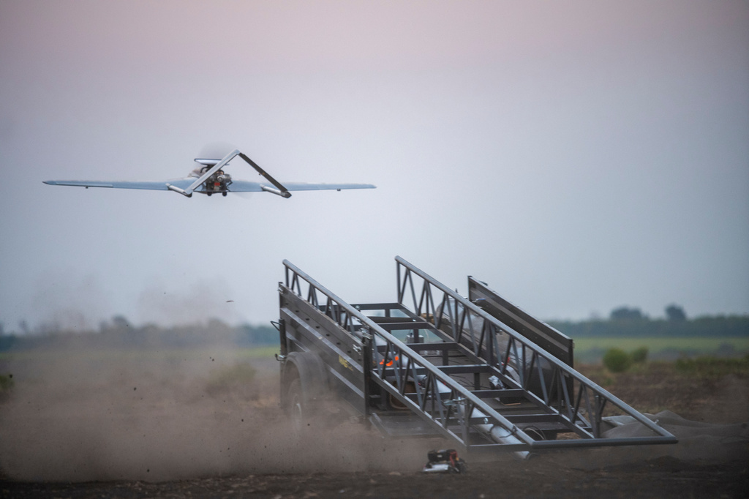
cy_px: 250
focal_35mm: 200
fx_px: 4160
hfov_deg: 10.3
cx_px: 374
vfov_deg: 6.9
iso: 2500
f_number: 2.8
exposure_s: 1/500
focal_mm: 200
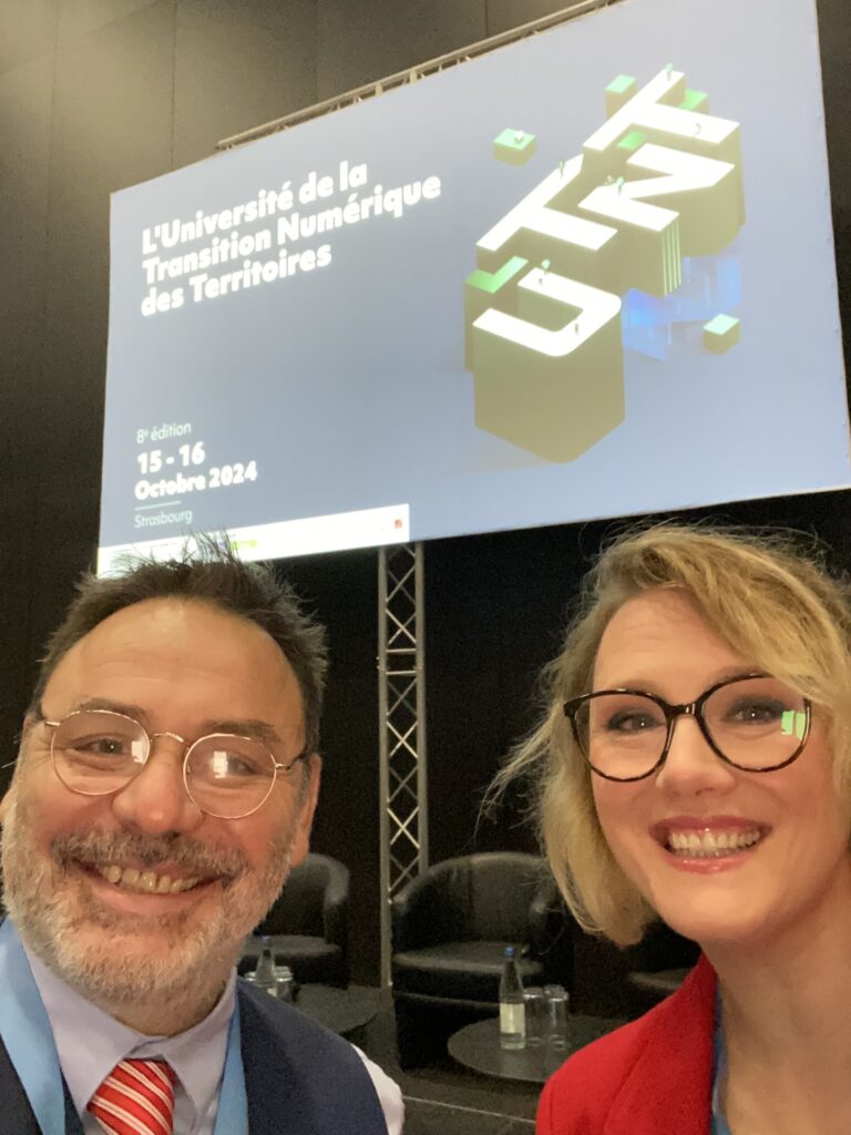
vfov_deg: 60.0
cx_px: 426
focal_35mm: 30
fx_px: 983
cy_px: 568
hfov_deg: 46.8
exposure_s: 1/30
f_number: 2.2
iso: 800
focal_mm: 2.71
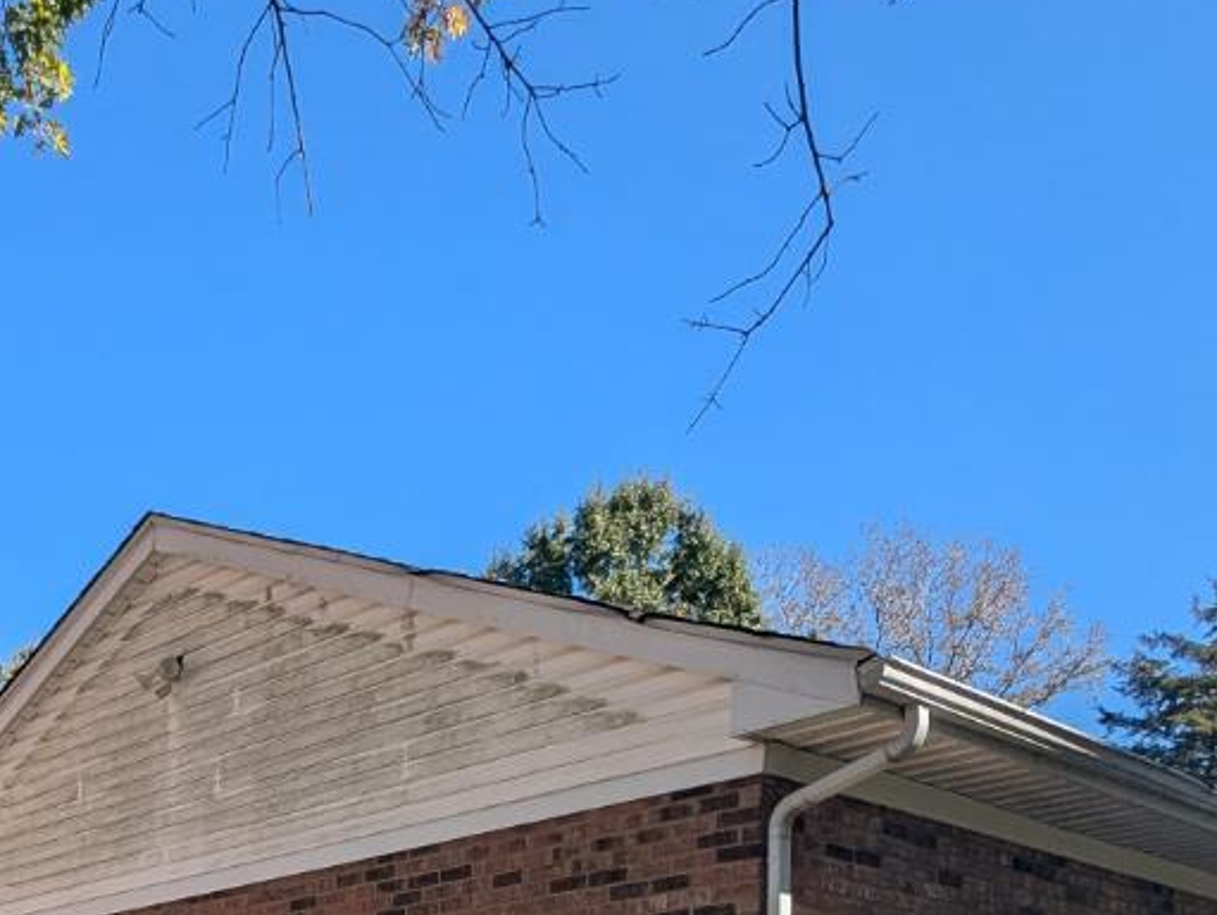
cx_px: 262
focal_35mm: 47
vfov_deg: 26.2
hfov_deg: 39.0
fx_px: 1654
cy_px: 1200
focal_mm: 2.35
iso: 56
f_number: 2.2
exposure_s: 1/1520
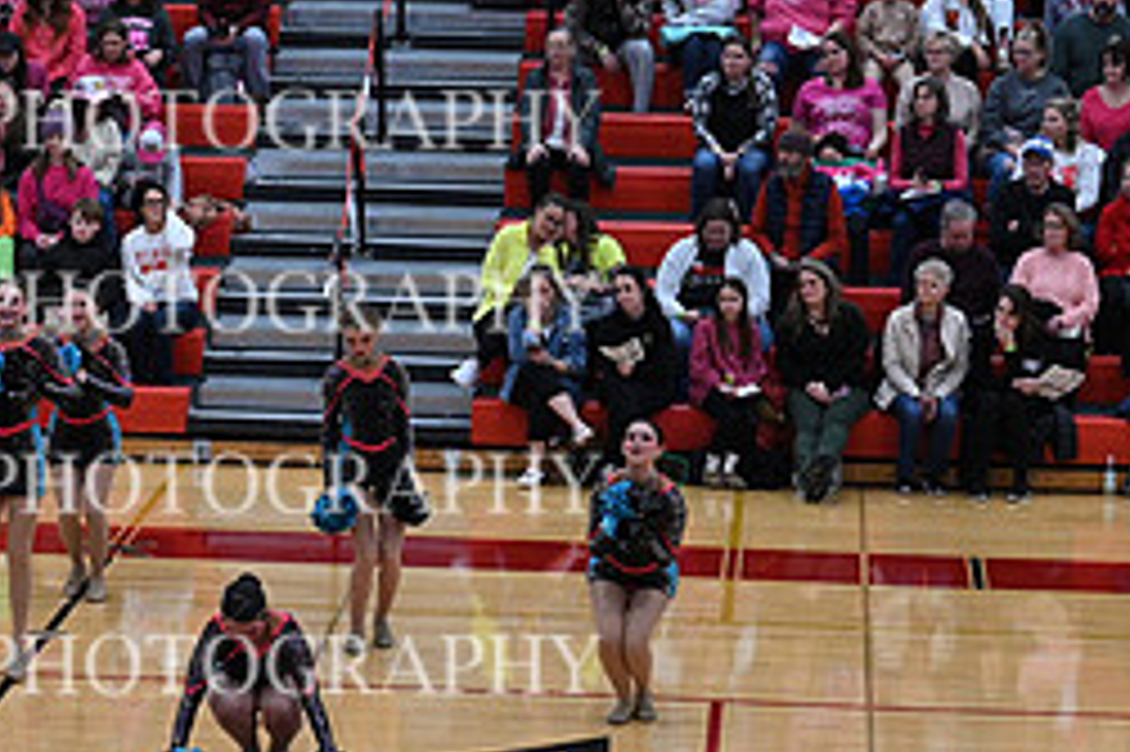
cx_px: -50
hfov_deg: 12.5
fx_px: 5081
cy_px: 574
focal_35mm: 162
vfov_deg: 8.4
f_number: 4
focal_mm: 70
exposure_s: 1/400
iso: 4000
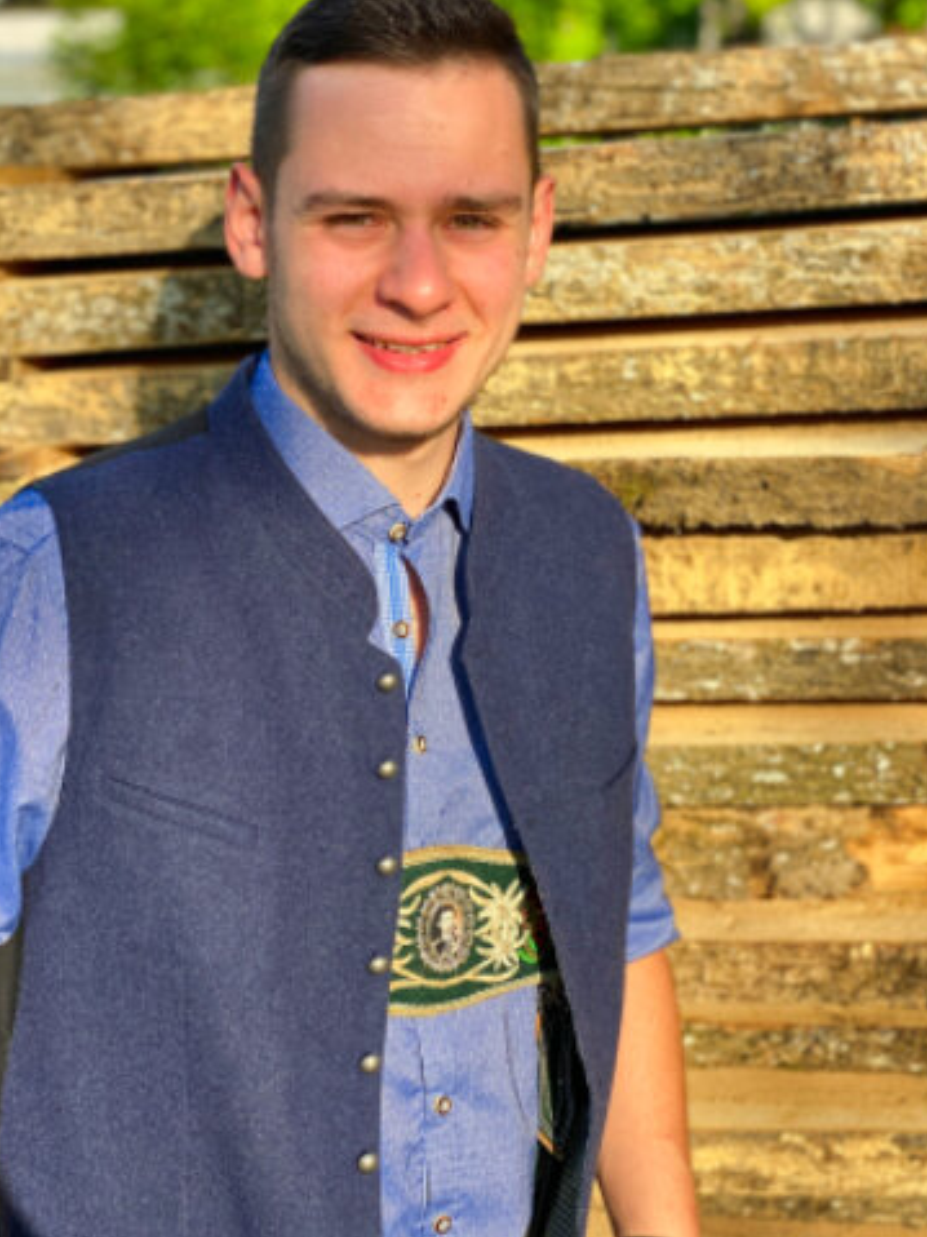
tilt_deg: -7.4
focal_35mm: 65
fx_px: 2322
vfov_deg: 29.7
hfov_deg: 22.5
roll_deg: -2.5
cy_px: 482
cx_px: 365
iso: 20
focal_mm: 6
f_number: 2
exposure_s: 1/978
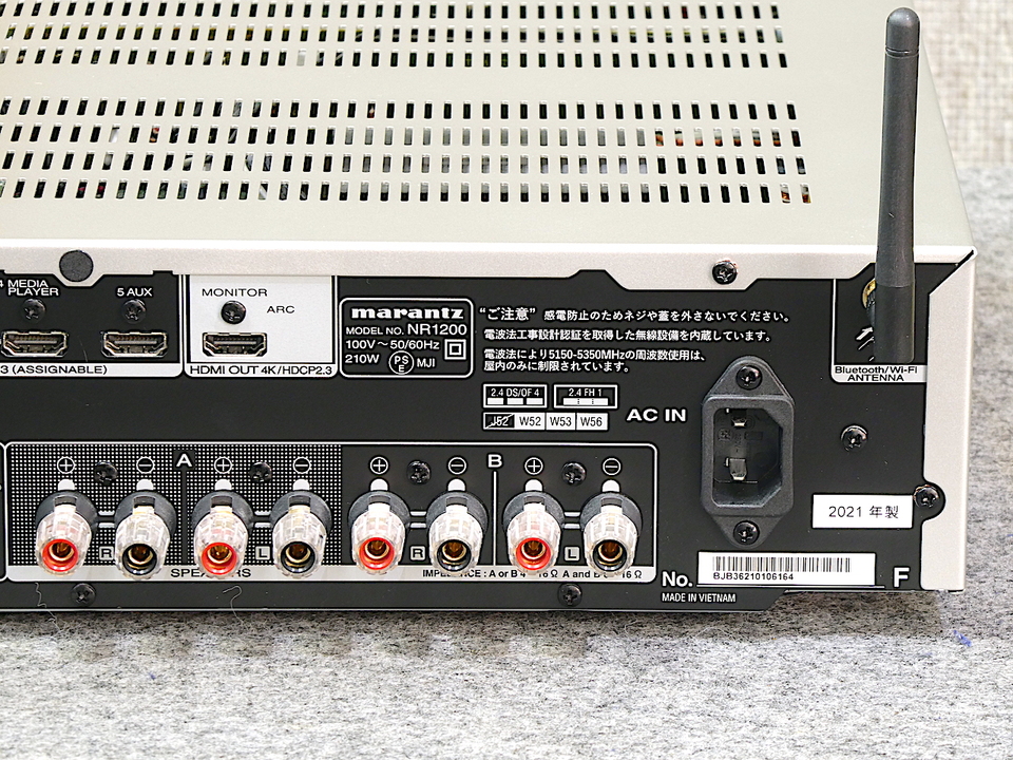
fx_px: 5853
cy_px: 380
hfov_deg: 9.9
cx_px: 506
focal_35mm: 200
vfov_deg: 7.4
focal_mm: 35.8
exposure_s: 1/1.6
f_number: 5.6
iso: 200
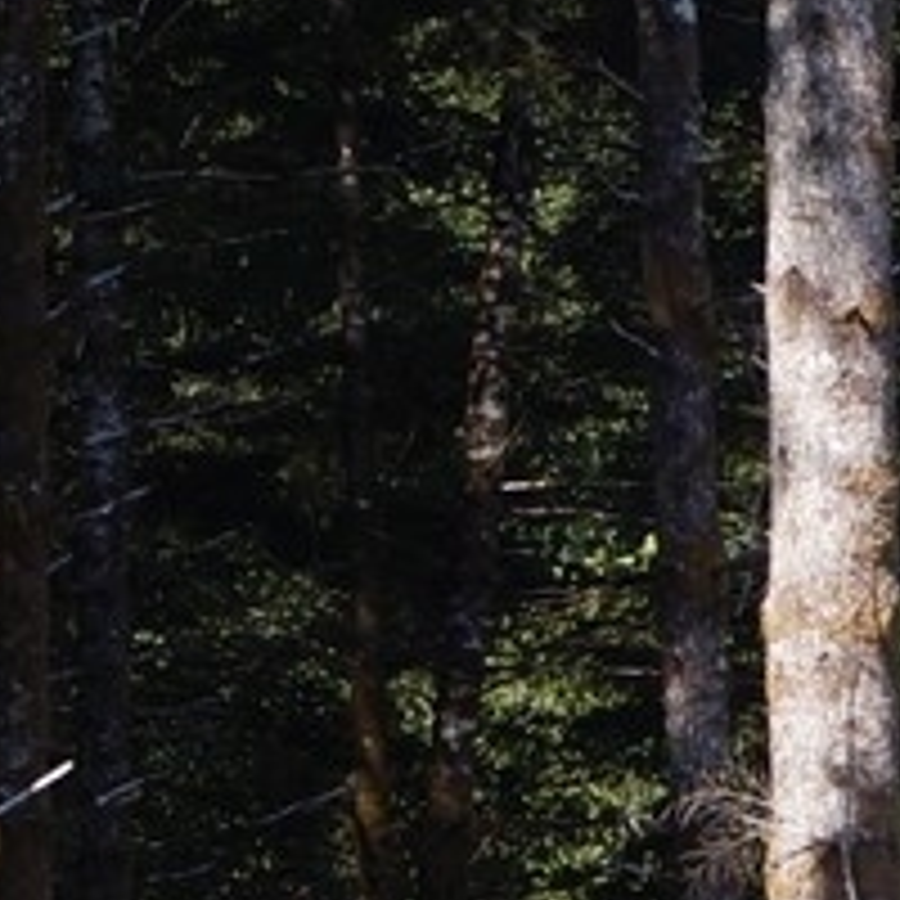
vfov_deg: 4.6
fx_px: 11107
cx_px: 3460
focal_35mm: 378
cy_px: 1892
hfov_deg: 4.3
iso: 100
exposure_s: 1/80
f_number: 11
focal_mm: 35
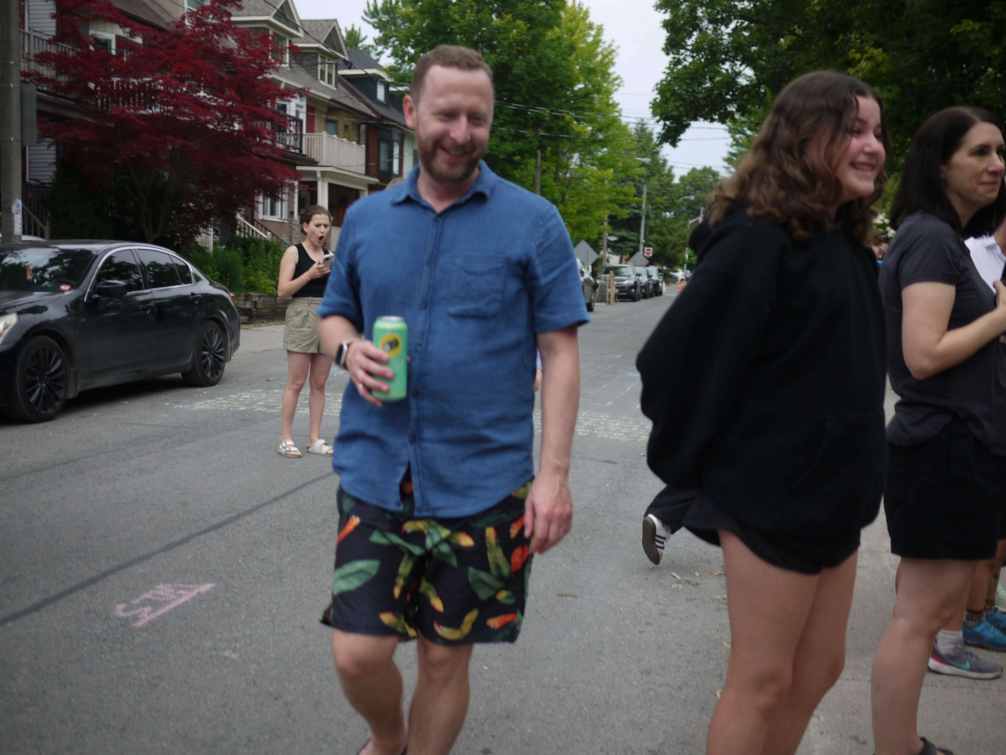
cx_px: 503
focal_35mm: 40
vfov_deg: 36.0
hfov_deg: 46.8
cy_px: 378
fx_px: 1162
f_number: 1.8
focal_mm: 20
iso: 100
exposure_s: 1/1000
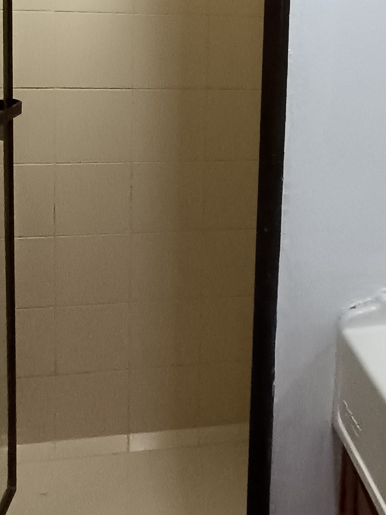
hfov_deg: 39.0
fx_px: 535
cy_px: 81
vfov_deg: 47.6
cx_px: 270
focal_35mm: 36
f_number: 2.2
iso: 331
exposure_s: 1/60
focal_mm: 1.66
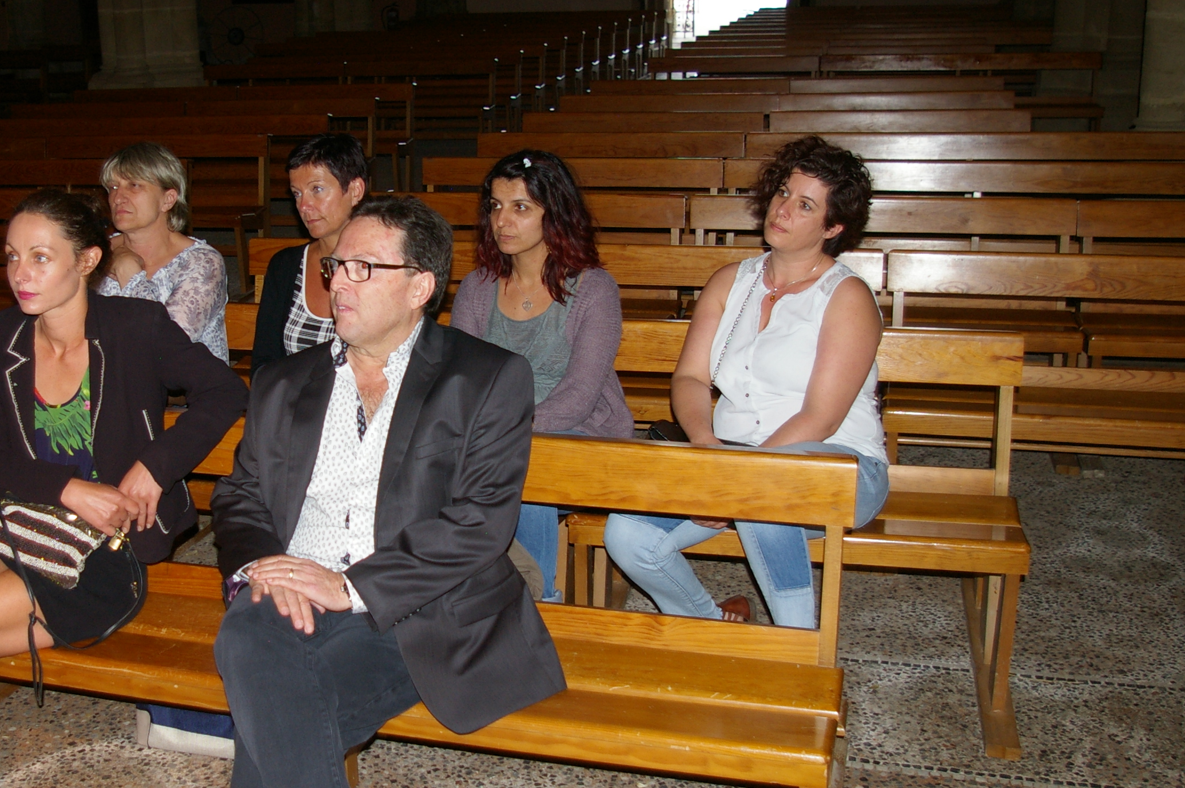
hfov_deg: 42.4
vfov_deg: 29.4
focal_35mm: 46
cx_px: 383
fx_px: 1504
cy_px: 371
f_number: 4.5
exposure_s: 1/30
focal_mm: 21
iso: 400
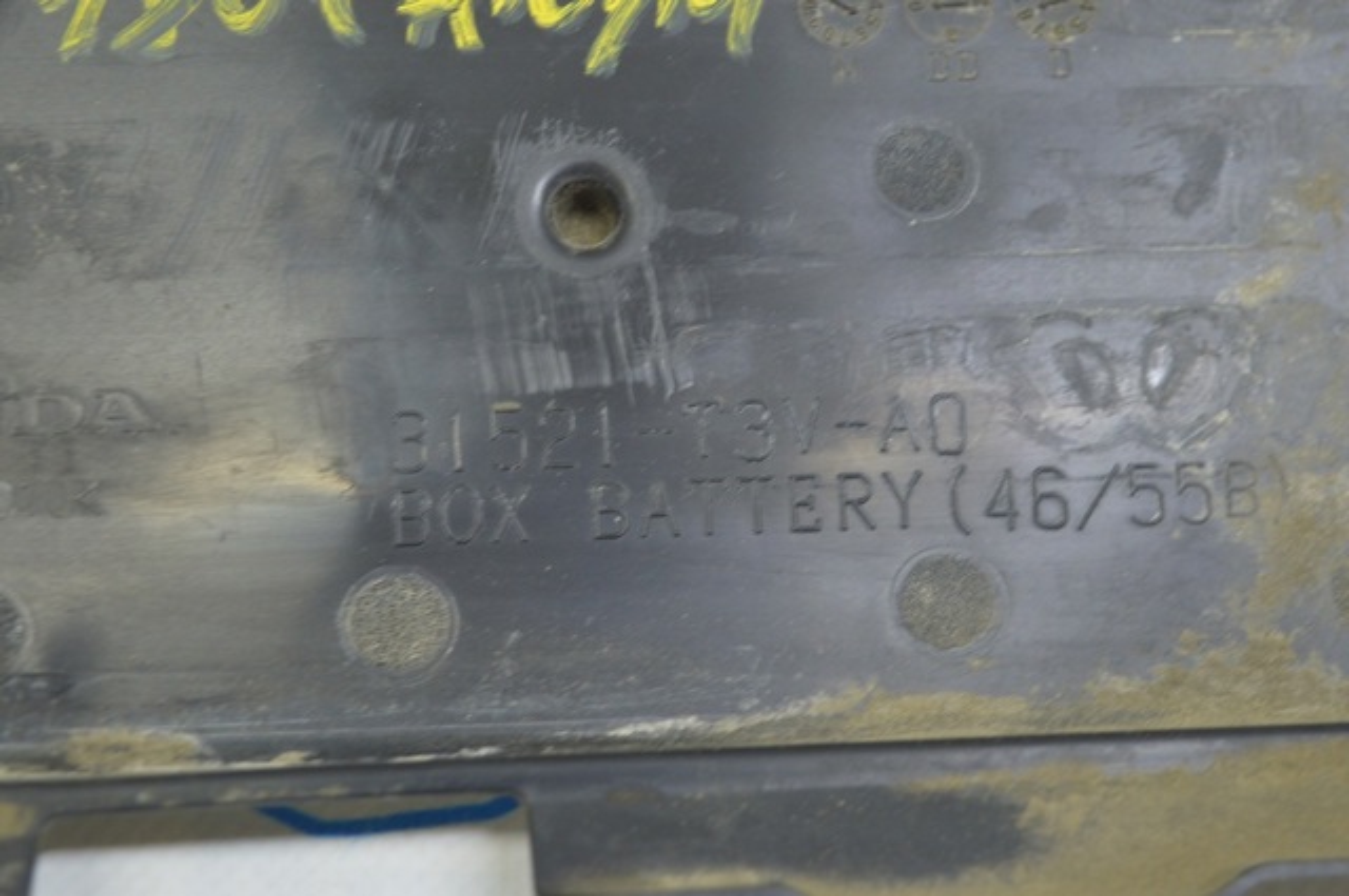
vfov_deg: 21.5
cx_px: 674
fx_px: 2358
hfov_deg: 31.9
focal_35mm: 63
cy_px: 448
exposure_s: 1/15
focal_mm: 42
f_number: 5.6
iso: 400
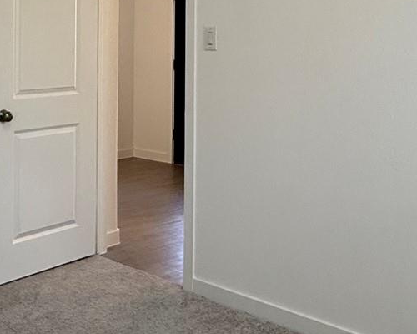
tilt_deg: +0.0
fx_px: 691
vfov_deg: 26.2
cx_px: 130
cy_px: 28
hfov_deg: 33.2
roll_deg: -0.7
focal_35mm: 56
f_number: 2.2
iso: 160
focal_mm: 2.22
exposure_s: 1/120
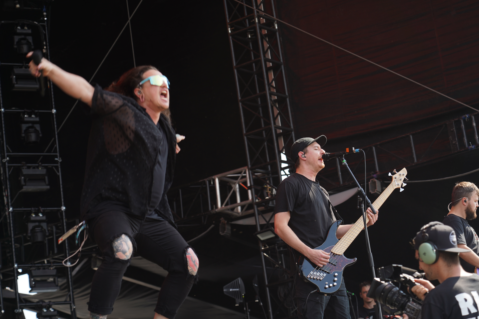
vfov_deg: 13.0
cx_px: 240
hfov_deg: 19.5
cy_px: 160
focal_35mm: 105
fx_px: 1397
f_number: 5
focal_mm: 105
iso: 100
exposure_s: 1/200
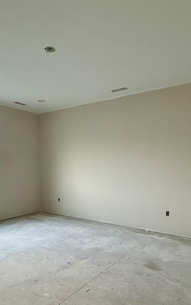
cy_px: 190
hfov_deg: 45.7
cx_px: 73
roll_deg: +0.8
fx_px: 225
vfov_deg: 67.4
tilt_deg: -6.6
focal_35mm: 27
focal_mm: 2.22
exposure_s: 1/73
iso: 400
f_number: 2.2
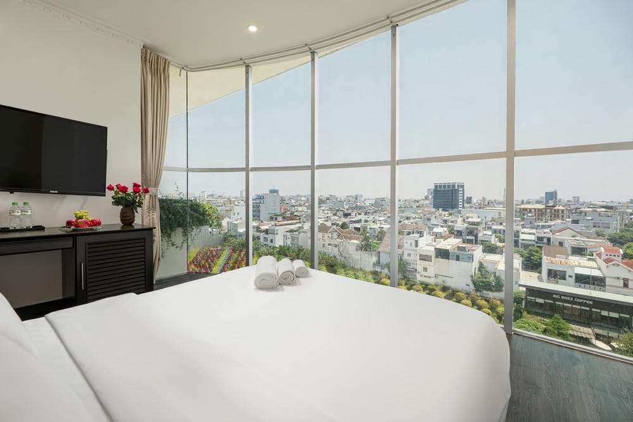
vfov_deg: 81.2
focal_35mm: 14
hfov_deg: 104.2
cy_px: 211
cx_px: 316
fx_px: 246
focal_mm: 14
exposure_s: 1/20
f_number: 7.1
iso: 160
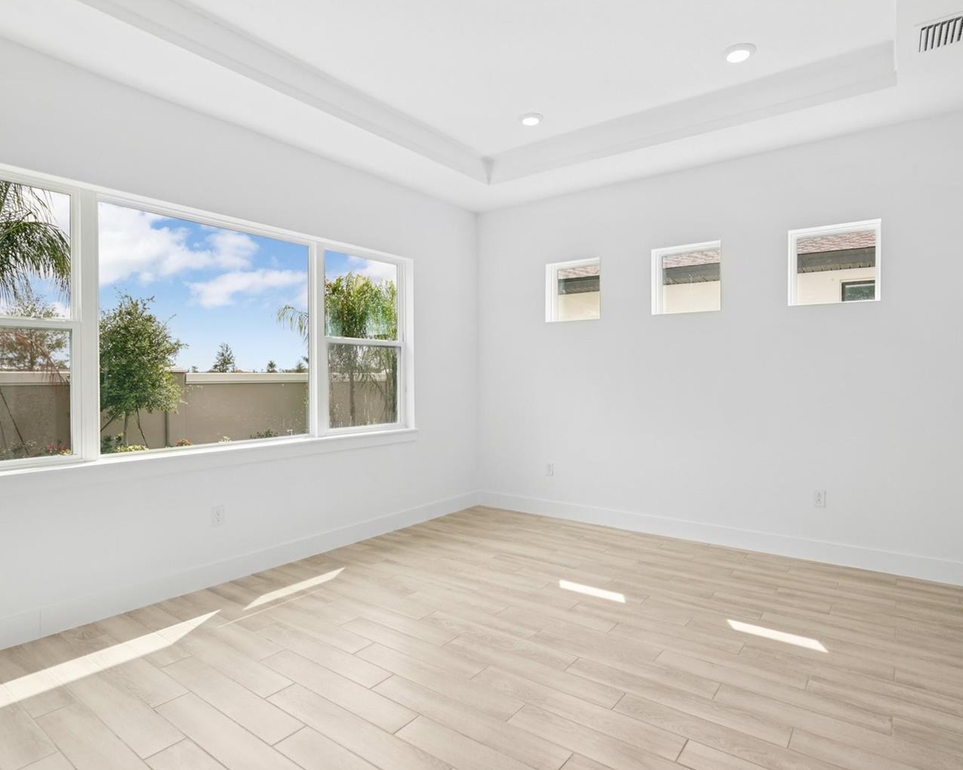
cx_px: 501
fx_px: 570
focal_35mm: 20
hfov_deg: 80.3
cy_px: 383
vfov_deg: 68.1
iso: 400
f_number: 8
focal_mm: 17
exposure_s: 1/400
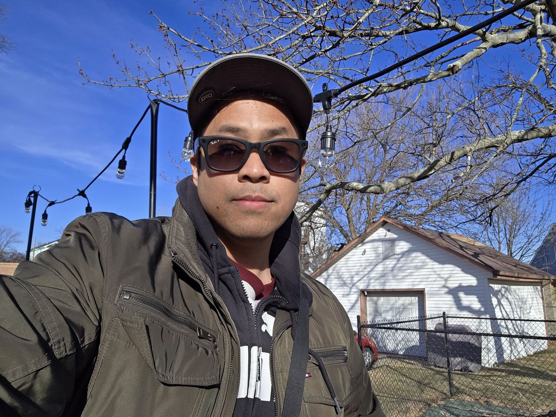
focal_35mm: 25
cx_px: 278
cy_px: 208
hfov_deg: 69.4
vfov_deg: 54.9
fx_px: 402
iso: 25
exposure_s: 1/812
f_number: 2.2
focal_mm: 3.3
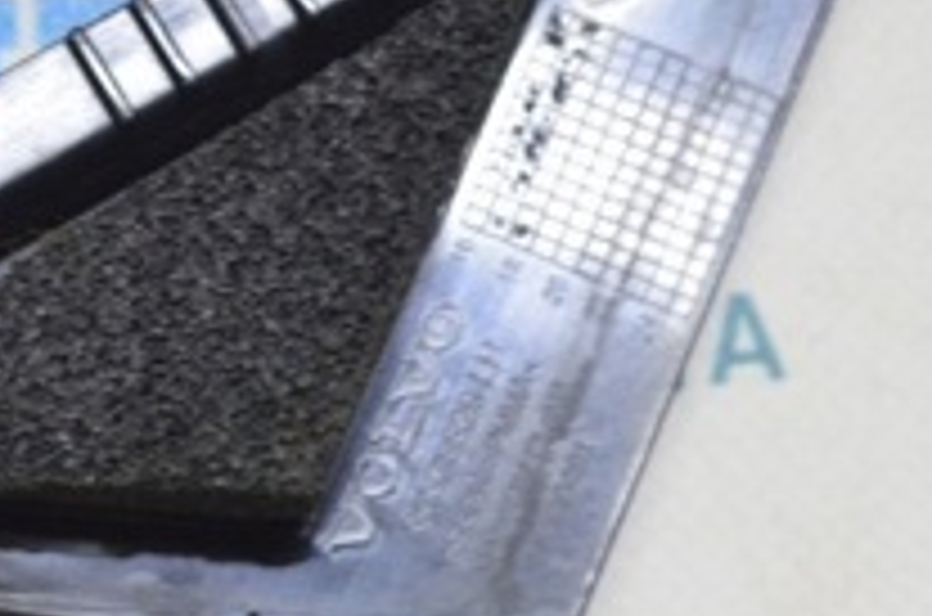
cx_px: 9
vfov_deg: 8.6
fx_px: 4081
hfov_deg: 12.9
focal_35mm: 158
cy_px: 299
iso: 400
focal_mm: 34
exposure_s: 1/20
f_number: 5.6
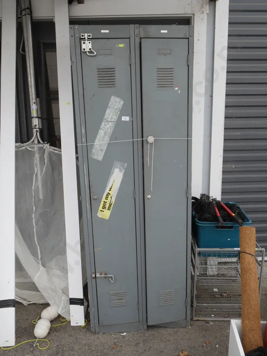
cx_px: 134
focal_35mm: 32
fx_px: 329
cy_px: 178
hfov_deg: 44.2
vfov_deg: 56.8
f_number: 5.6
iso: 200
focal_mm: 16
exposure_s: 1/200
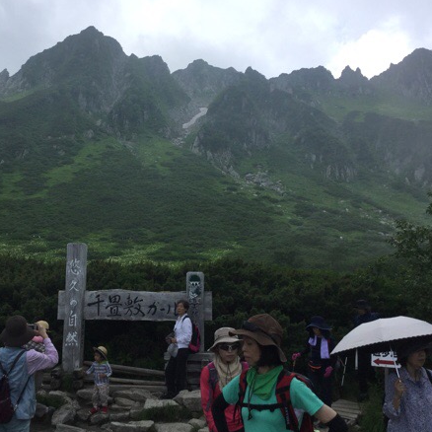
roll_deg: -4.5
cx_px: 170
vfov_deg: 41.8
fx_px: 565
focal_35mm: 40
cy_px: 200
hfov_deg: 41.6
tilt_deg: +13.9
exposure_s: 1/536
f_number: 2.4
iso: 25
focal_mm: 3.3
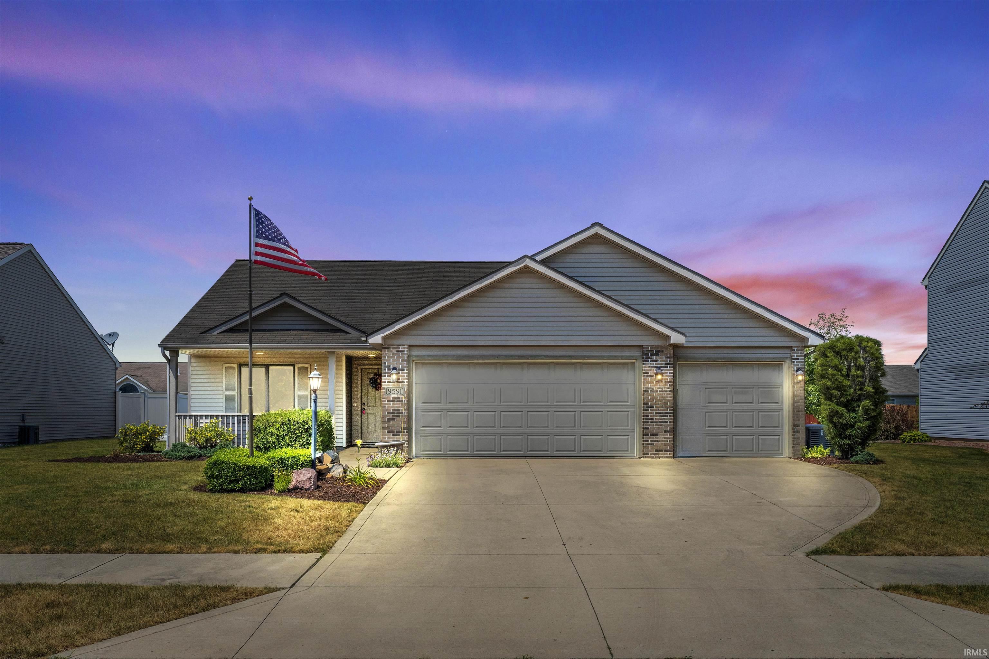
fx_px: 824
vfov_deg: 43.6
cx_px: 494
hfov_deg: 61.9
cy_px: 330
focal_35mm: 30
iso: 800
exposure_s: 1/4000
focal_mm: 20
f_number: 5.6
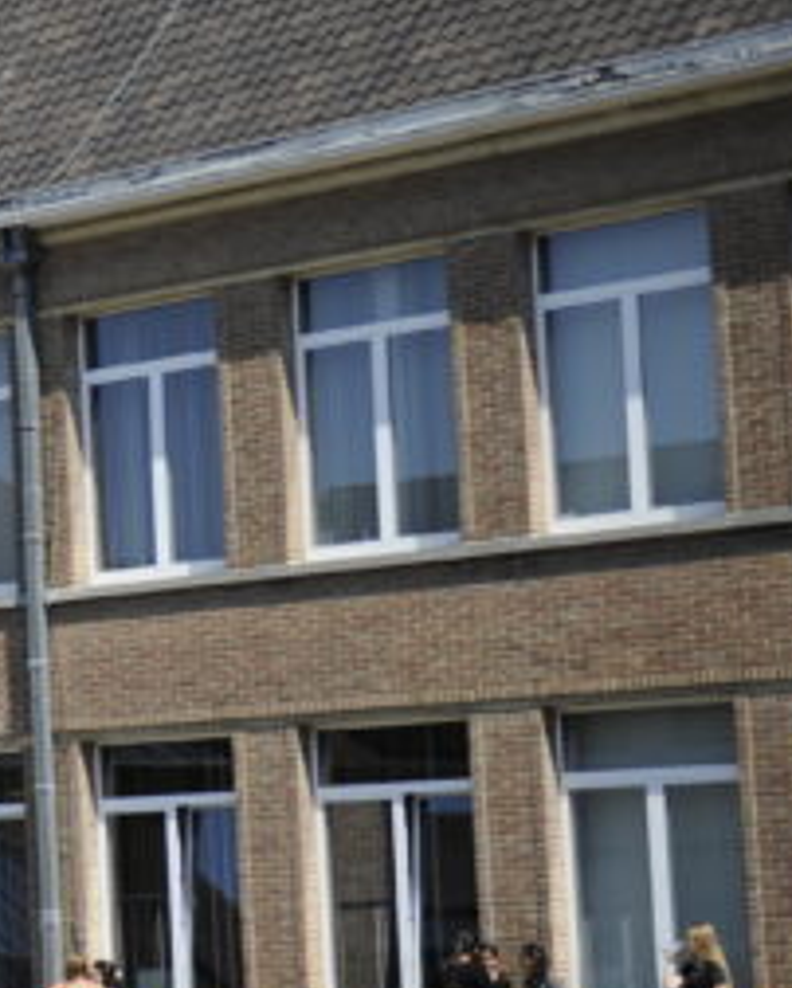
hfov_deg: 11.2
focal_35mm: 131
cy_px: 553
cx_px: -529
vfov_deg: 14.7
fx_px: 3834
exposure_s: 1/3200
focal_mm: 44
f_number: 2.8
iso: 200
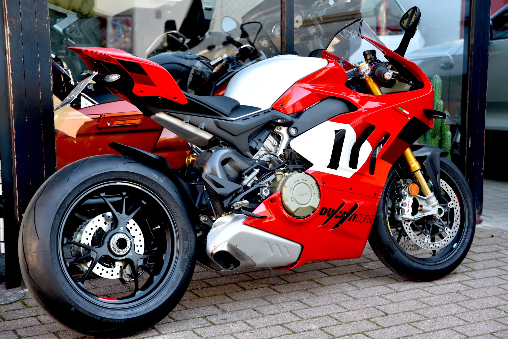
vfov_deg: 20.6
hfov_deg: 30.5
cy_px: 170
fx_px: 932
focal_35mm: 66
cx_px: 254
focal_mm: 66
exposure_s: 1/60
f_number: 4
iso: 200
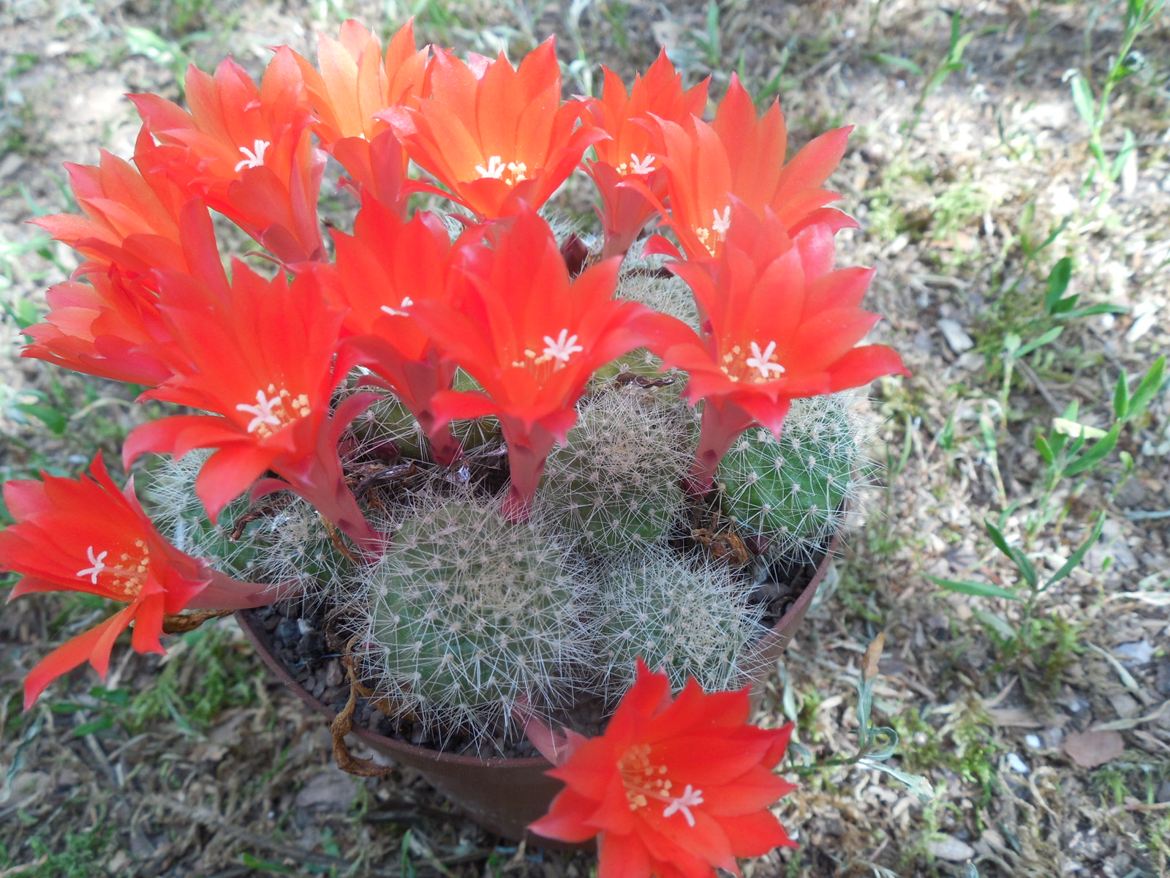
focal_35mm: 31
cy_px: 439
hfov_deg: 58.4
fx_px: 1048
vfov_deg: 45.4
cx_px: 585
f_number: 3.6
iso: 125
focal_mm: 5.6
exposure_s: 1/160
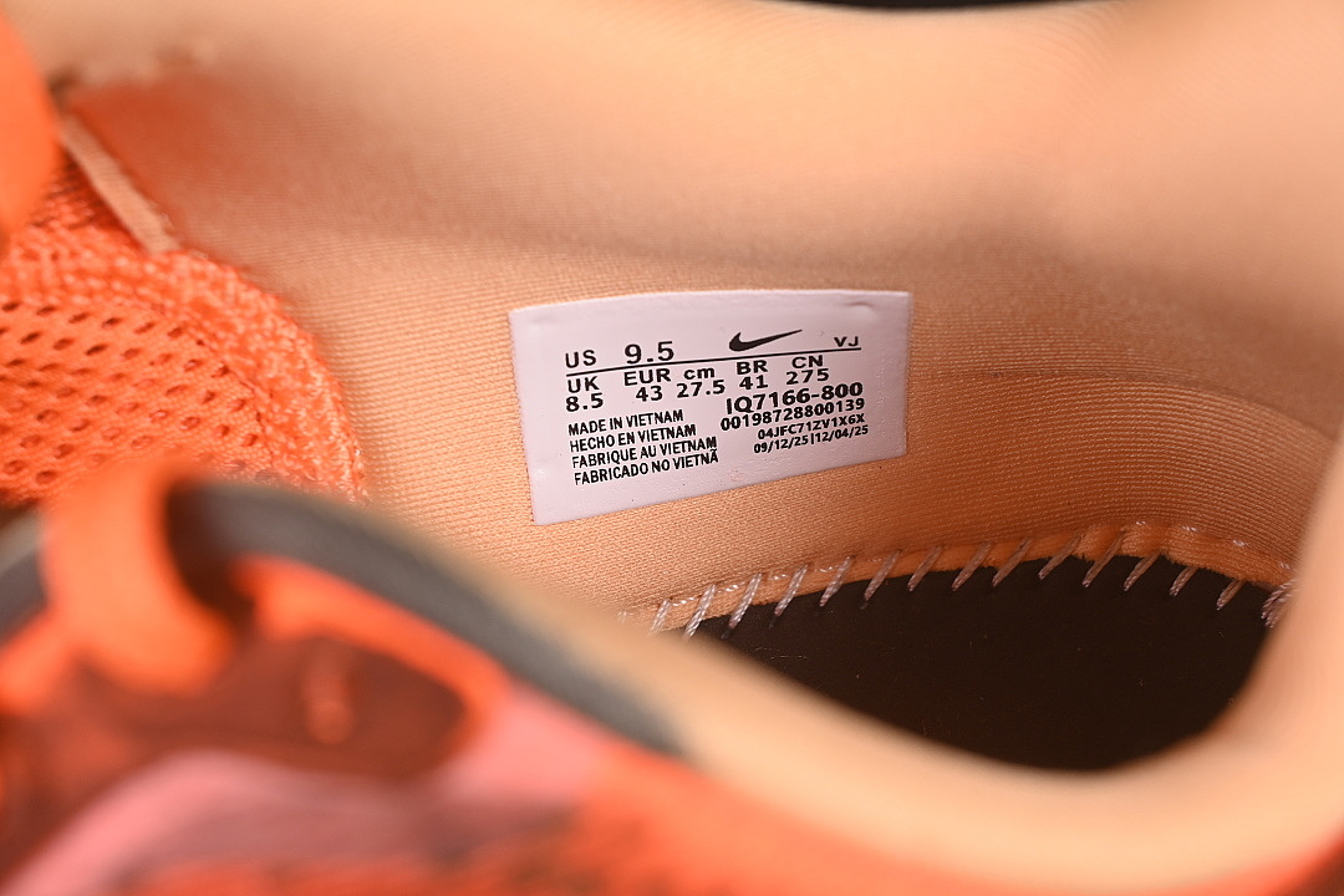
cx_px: 672
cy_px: 448
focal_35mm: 75
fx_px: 2800
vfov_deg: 18.2
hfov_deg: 27.0
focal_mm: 50
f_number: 7.1
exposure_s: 1/80
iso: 160
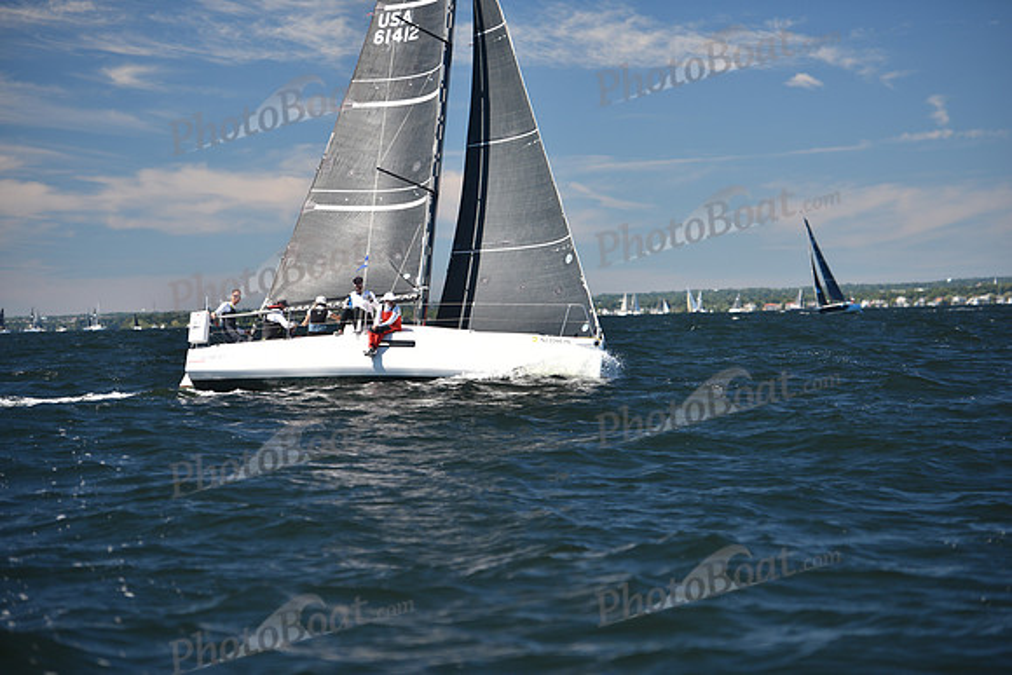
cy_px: 338
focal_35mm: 120
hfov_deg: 17.1
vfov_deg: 11.4
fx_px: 3374
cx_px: 506
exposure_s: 1/1000
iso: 200
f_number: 2.8
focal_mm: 120
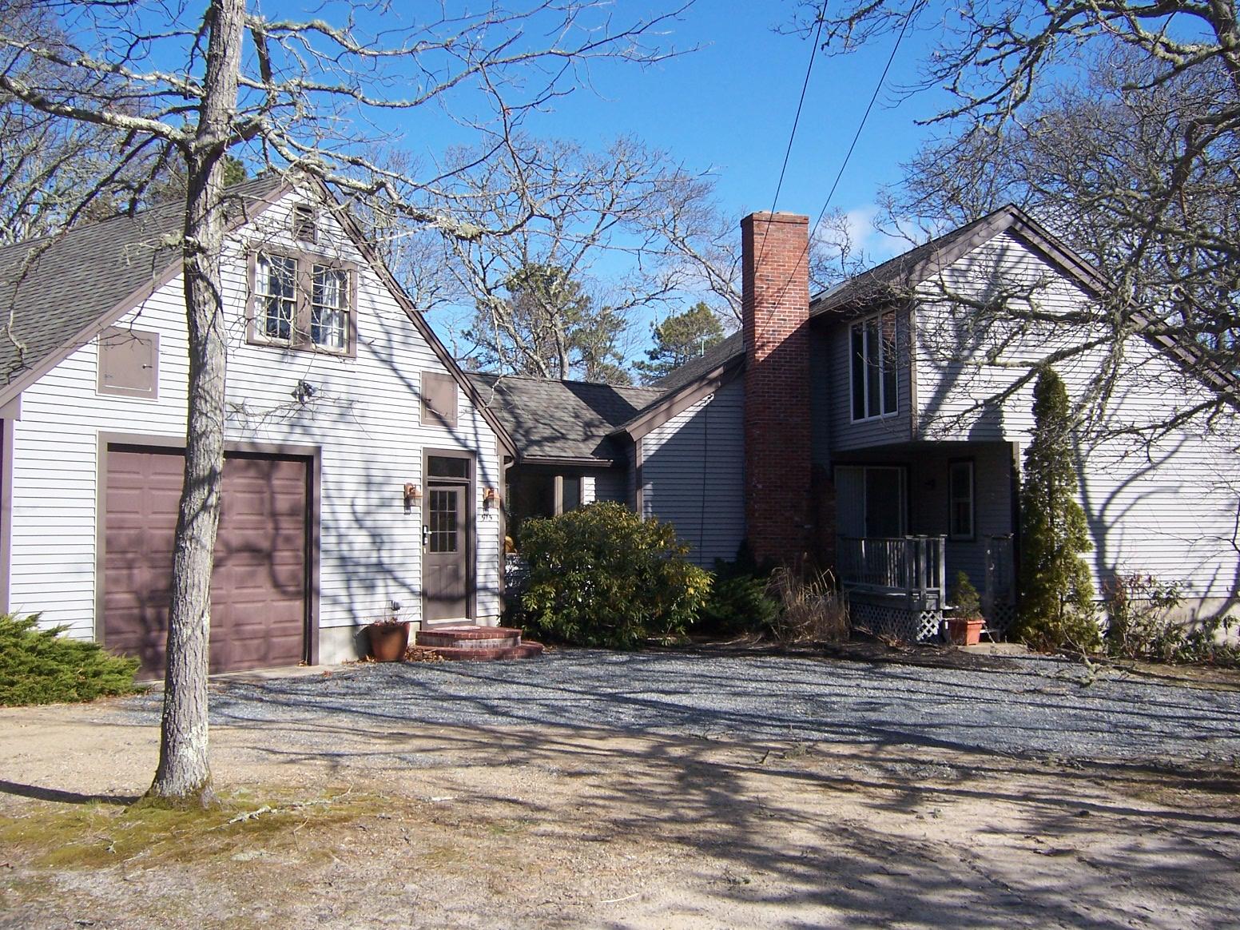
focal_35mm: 33
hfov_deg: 55.4
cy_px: 465
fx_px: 1182
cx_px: 620
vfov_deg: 42.9
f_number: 3.4
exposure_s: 1/750
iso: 80
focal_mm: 5.5
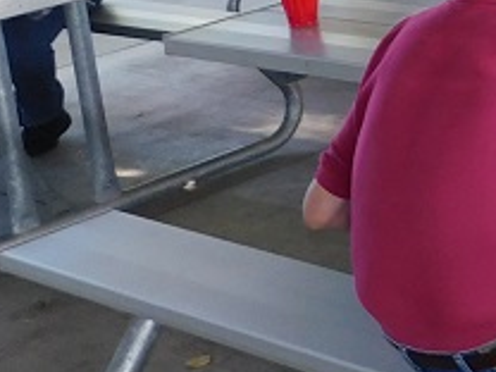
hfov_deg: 15.5
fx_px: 1462
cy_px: -188
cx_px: 985
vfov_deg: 13.6
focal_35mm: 102
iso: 125
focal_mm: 4
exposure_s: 1/30
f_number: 3
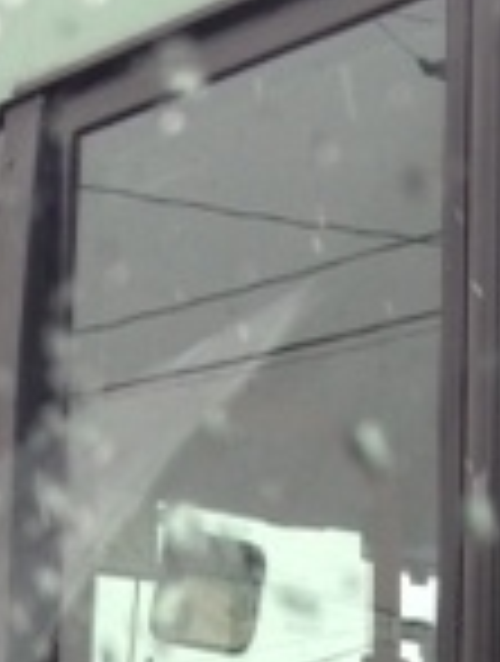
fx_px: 2915
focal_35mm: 152
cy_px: 775
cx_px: 1041
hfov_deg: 9.1
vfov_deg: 12.7
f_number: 2.4
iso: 64
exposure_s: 1/60
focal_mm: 4.28
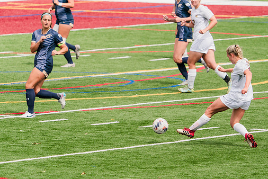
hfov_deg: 4.0
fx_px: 3821
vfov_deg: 2.7
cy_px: 92
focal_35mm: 513
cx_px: 164
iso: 400
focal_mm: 362
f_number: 6.3
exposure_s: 1/1600
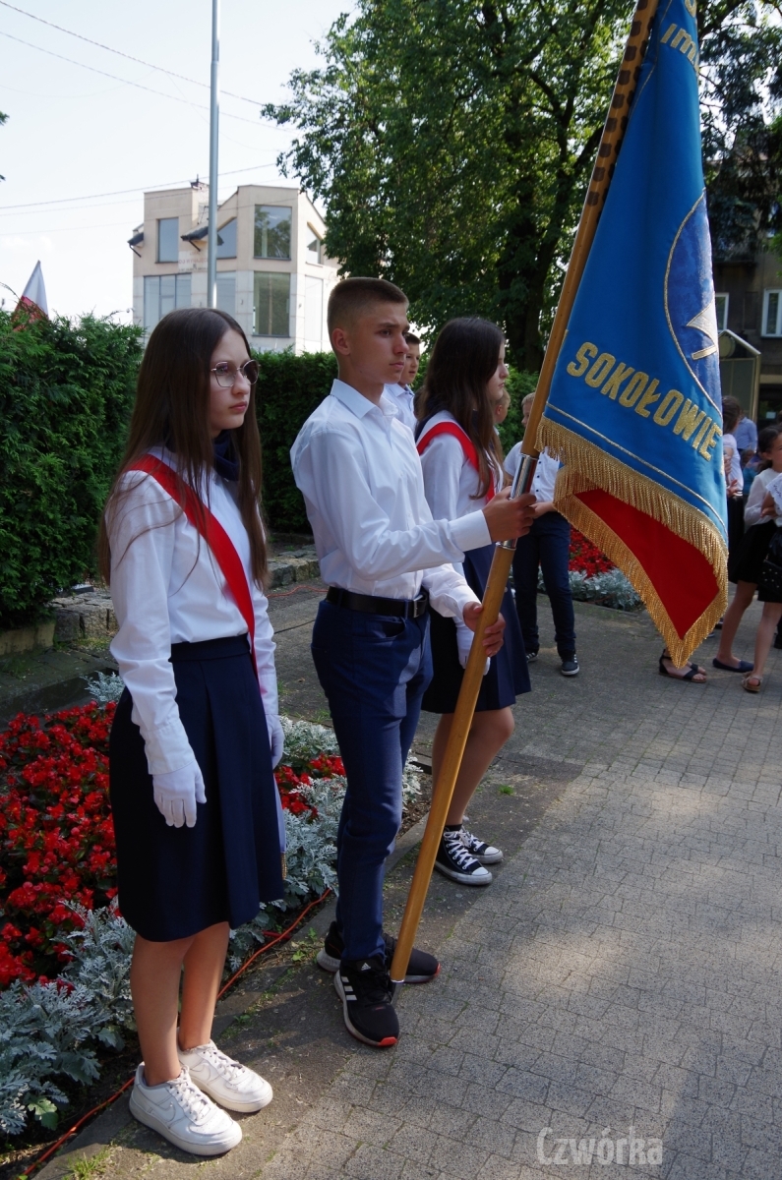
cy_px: 590
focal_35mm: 31
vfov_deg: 60.4
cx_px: 391
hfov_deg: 42.2
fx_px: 1014
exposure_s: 1/160
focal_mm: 21
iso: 200
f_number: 7.1
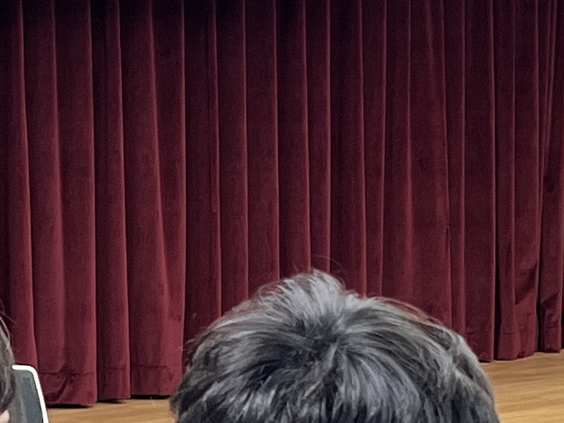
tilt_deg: -4.6
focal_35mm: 163
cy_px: 275
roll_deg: +1.0
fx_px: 2655
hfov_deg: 12.1
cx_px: 425
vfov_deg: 9.1
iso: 80
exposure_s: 1/60
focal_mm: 5.7
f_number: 1.5
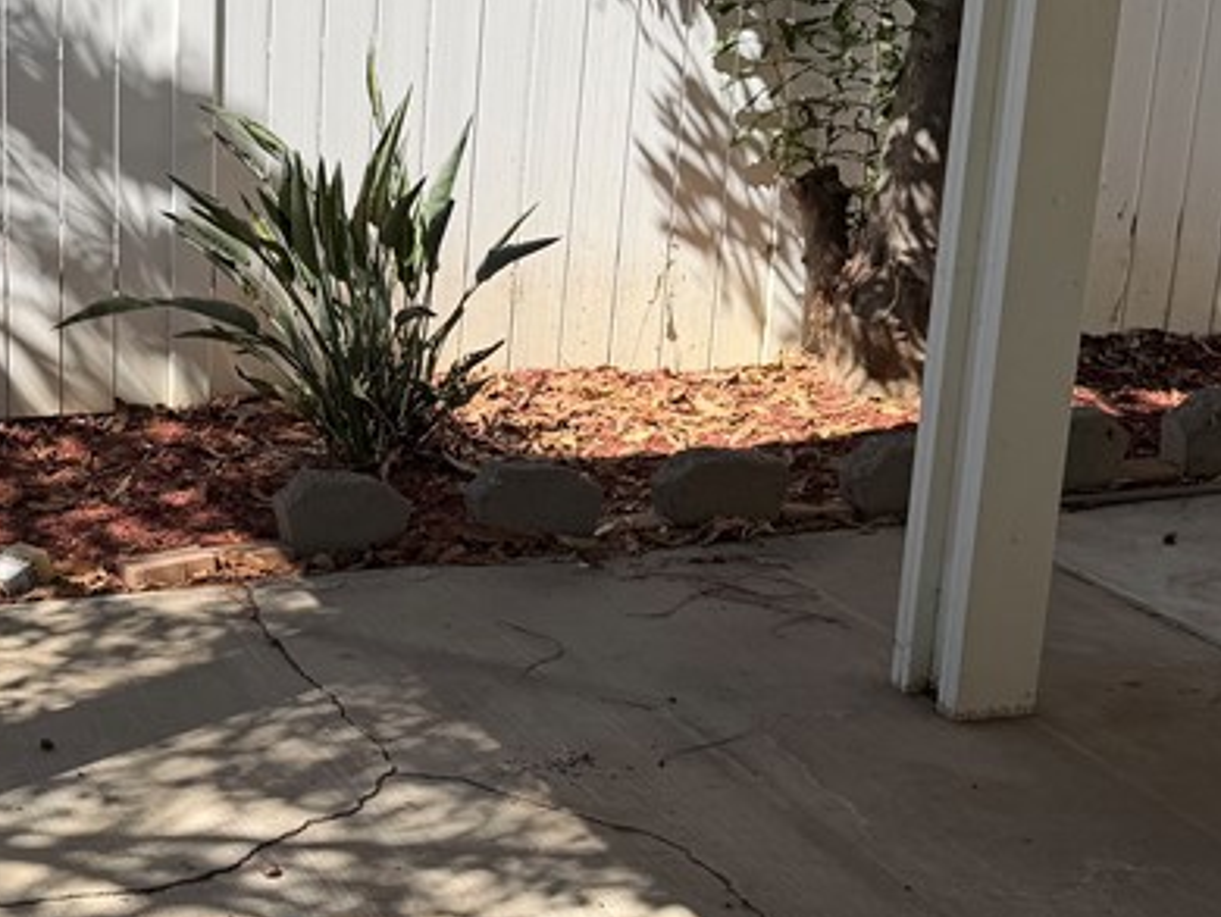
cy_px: 463
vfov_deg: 23.3
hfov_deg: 29.1
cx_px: 50
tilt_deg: -17.1
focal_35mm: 63
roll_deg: +0.4
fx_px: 2224
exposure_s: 1/2801
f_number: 1.78
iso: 80
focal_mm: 6.76
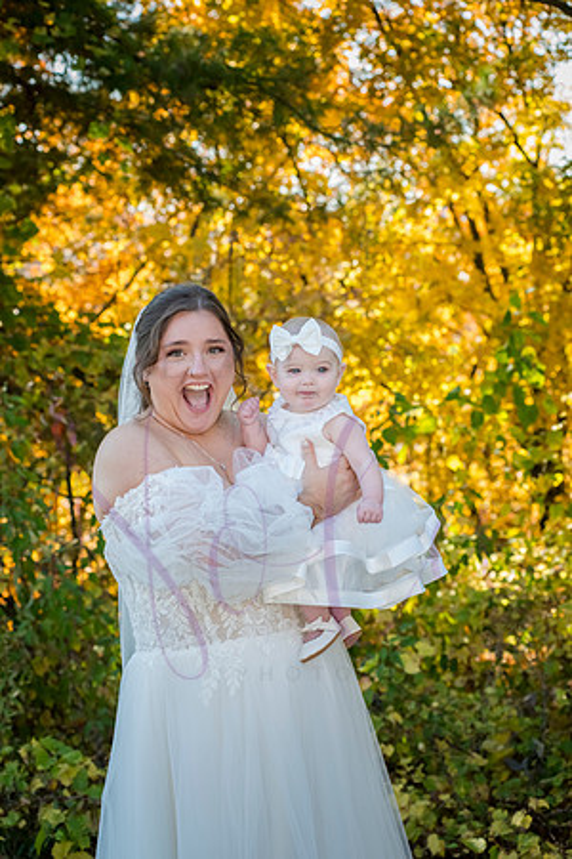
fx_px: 1907
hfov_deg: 17.1
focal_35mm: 80
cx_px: 286
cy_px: 430
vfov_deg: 25.4
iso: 800
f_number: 6.3
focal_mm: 80
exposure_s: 1/320
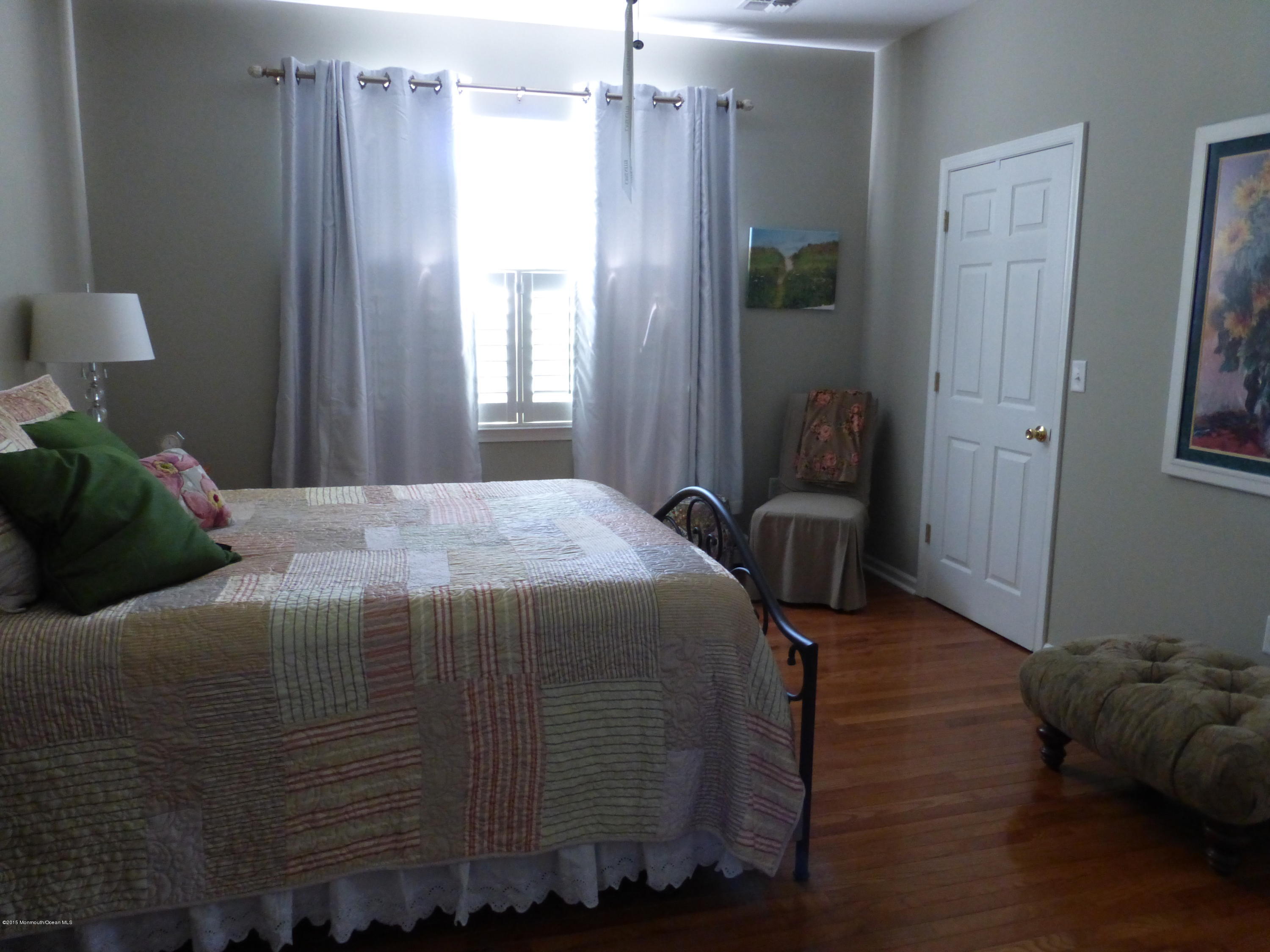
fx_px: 917
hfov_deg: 69.4
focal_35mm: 25
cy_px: 476
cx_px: 635
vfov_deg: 54.9
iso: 400
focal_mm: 4.3
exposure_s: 1/10
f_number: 3.3
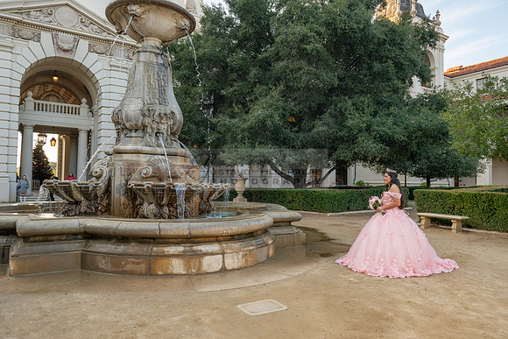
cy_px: 170
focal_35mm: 26
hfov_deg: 69.4
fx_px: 367
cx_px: 254
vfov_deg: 49.6
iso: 320
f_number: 4.5
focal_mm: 26
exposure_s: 1/200
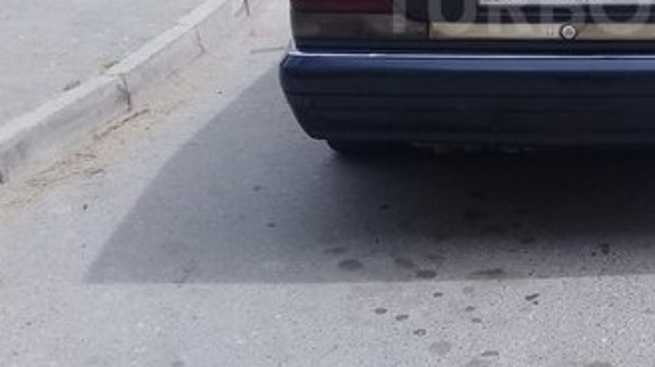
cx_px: 581
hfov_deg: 29.8
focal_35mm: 68
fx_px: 1180
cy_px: 3
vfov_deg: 17.3
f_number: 2.2
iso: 50
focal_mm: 3.3
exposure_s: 1/747
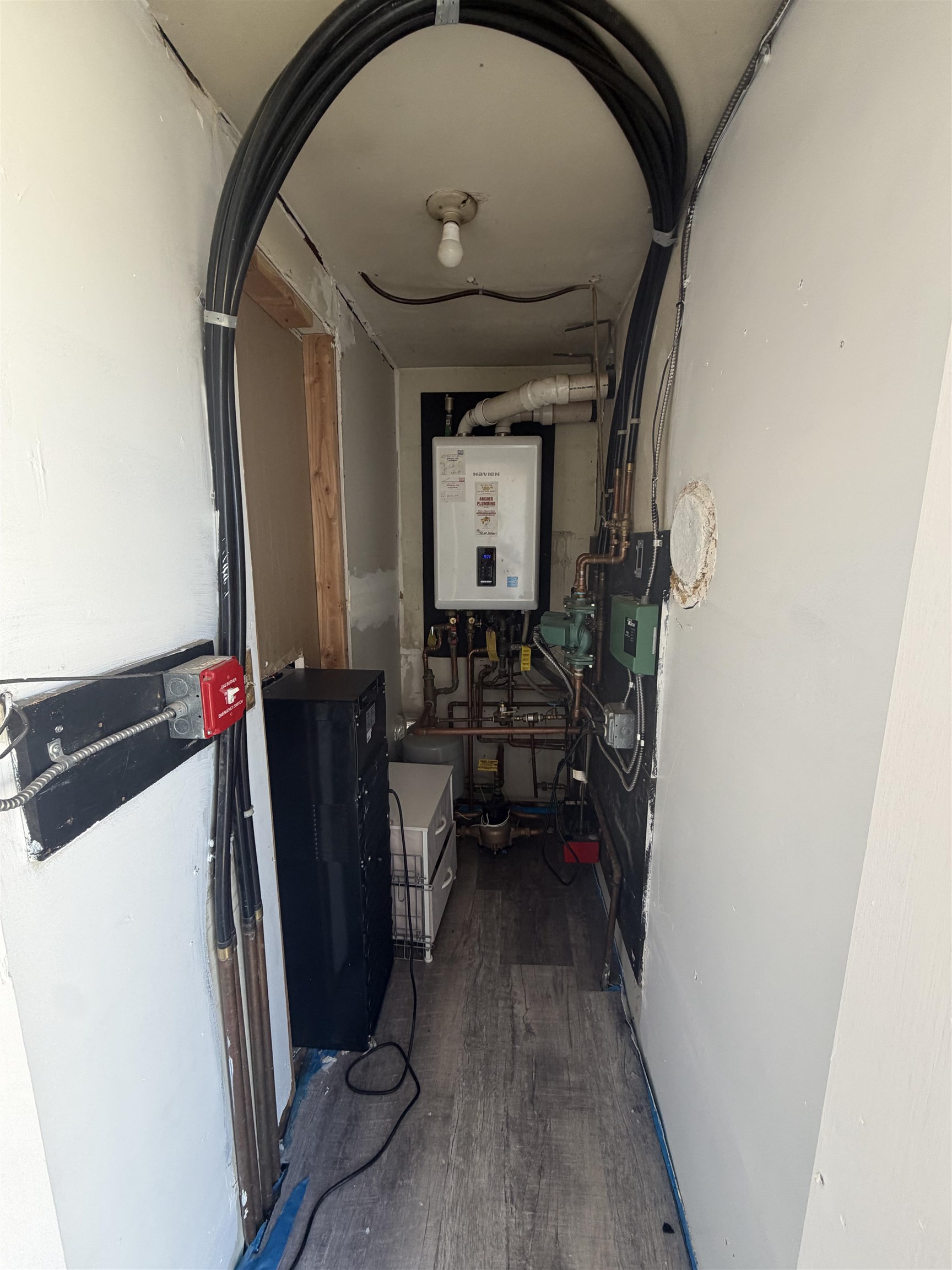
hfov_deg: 85.7
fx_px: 513
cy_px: 635
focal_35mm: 14
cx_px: 476
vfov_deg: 102.1
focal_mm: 2.22
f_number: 2.2
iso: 200
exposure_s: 1/121
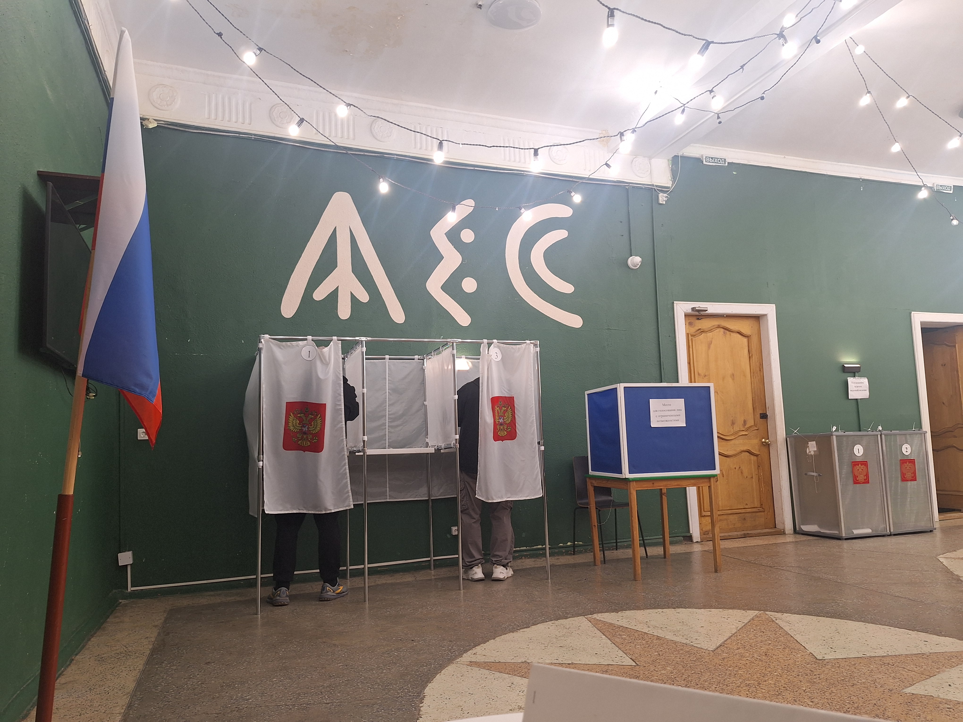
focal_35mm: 23
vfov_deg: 58.9
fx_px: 640
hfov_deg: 73.9
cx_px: 482
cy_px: 361
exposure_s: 1/50
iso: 100
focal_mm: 5.54
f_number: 1.8
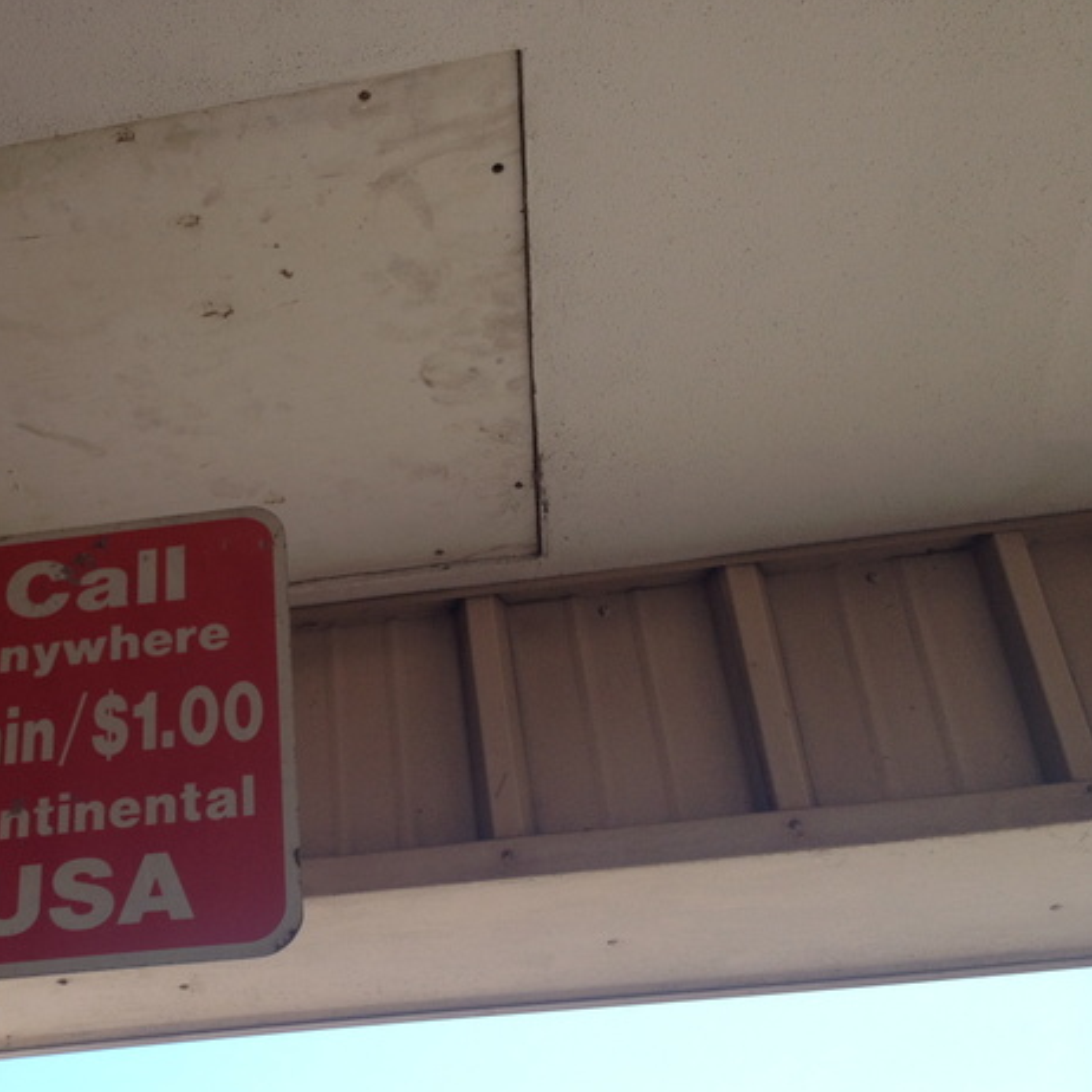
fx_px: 1892
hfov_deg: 31.1
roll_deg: -1.4
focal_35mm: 53
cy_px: 688
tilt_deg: +33.9
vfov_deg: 32.0
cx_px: 168
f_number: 2.4
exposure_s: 1/699
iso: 50
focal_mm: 4.28
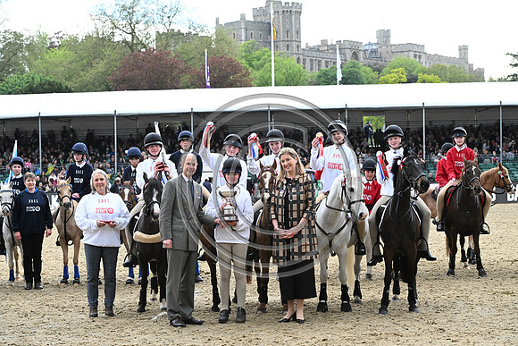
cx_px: 259
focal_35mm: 80
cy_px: 173
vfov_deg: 17.1
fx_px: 1151
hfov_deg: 25.4
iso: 3200
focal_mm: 80
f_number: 5.6
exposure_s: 1/1000
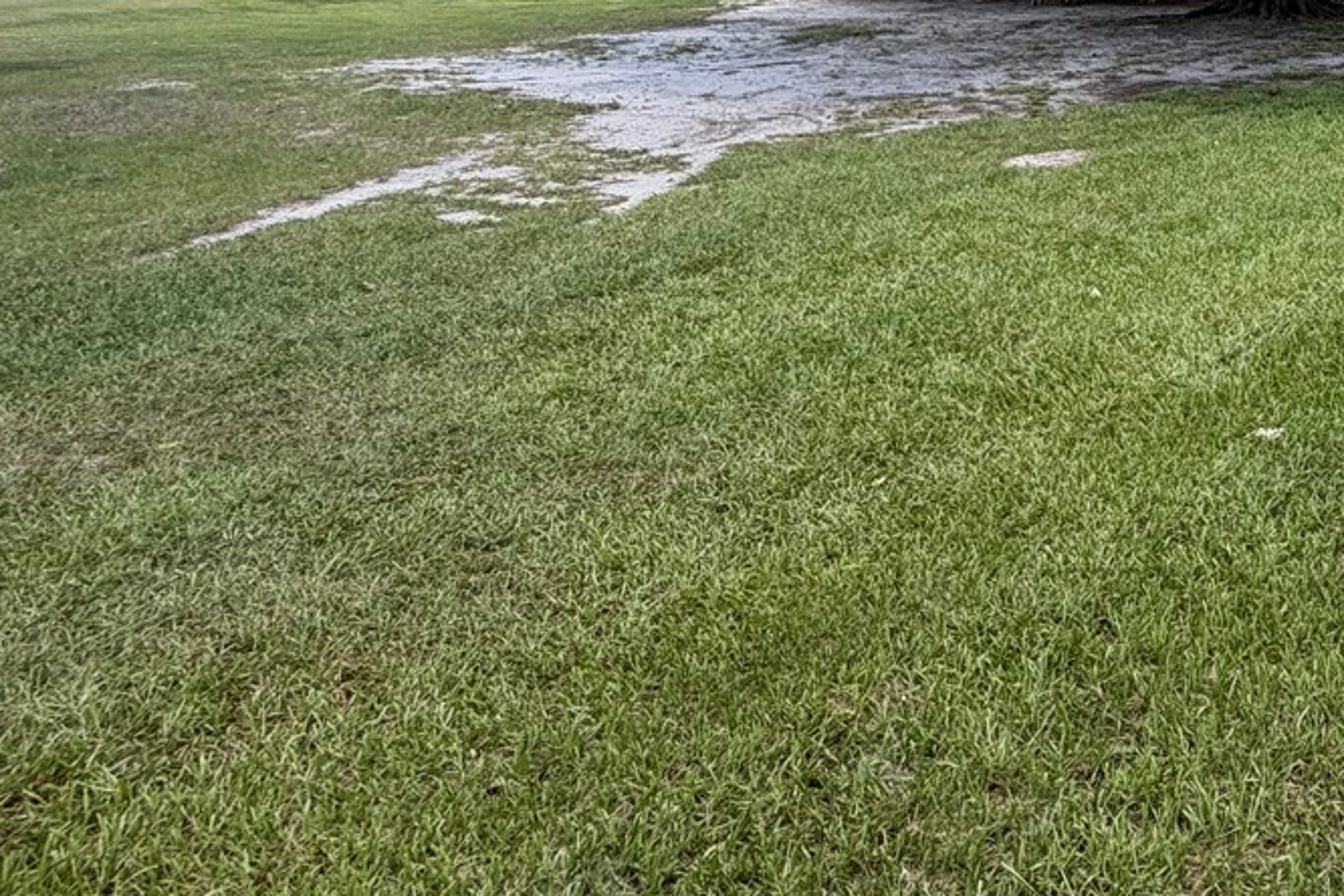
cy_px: -36
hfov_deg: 47.5
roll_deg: +1.0
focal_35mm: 35
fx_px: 1307
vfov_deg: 33.9
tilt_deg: -2.5
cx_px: 1265
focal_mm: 2.22
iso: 40
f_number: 2.2
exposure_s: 1/502
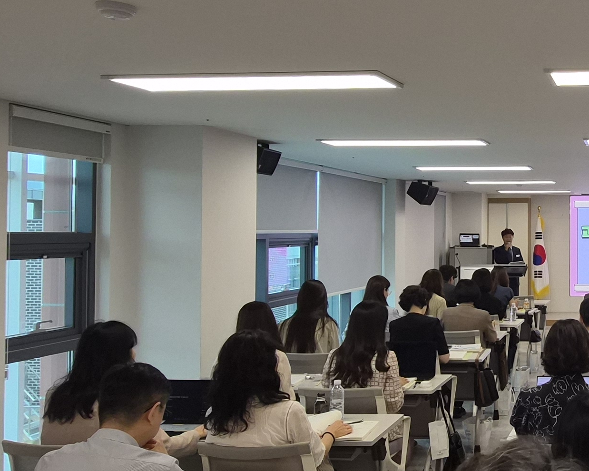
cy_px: 224
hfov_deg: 38.3
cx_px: 626
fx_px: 715
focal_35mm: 41
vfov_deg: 36.5
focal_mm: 1.7
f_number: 2.2
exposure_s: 1/94
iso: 32
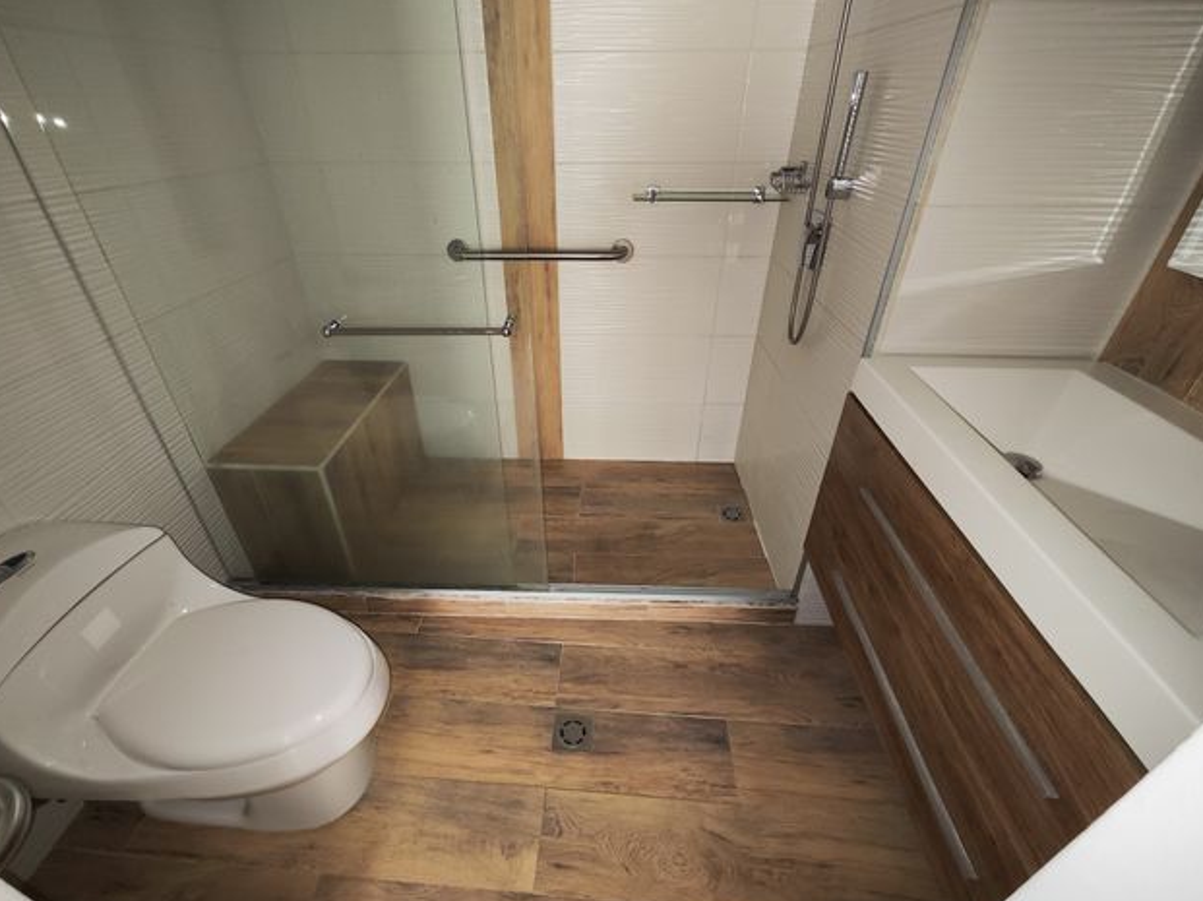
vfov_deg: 81.7
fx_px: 521
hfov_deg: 98.2
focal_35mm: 15
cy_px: 446
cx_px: 587
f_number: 2.2
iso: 1021
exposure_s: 1/17.1
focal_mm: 2.16
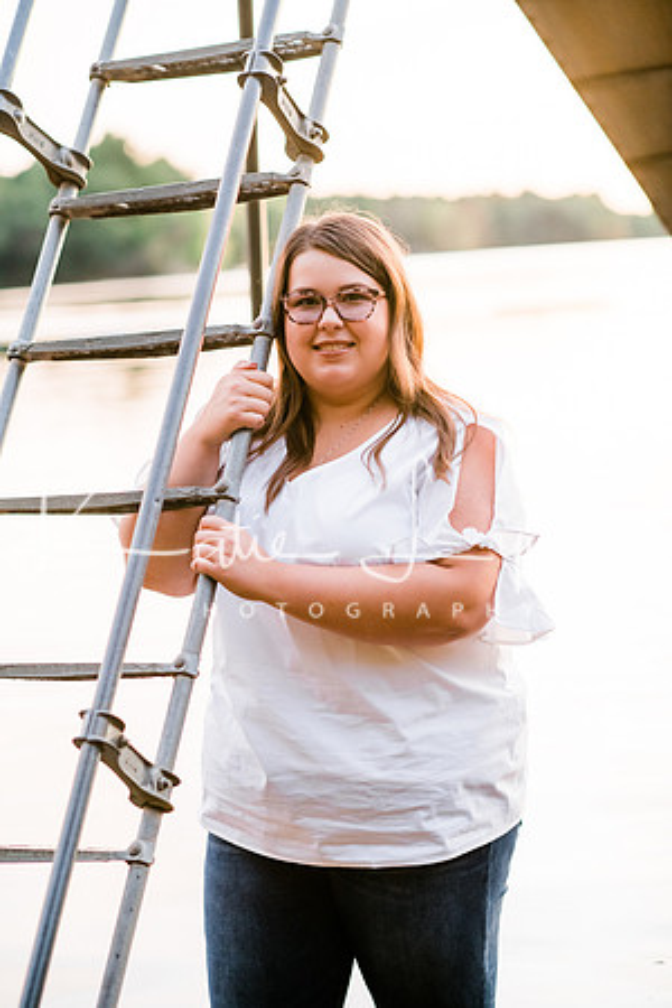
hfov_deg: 16.1
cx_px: 336
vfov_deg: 23.9
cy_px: 504
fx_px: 2380
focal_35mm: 85
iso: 800
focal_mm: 85
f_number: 2.8
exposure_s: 1/320
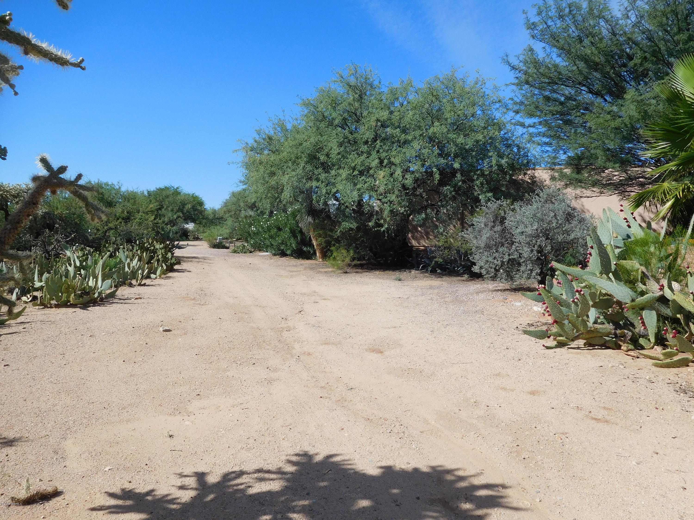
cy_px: 260
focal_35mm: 25
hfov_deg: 69.4
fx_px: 501
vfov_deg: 54.9
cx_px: 347
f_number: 6.8
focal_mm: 4.5
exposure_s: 1/400
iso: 125
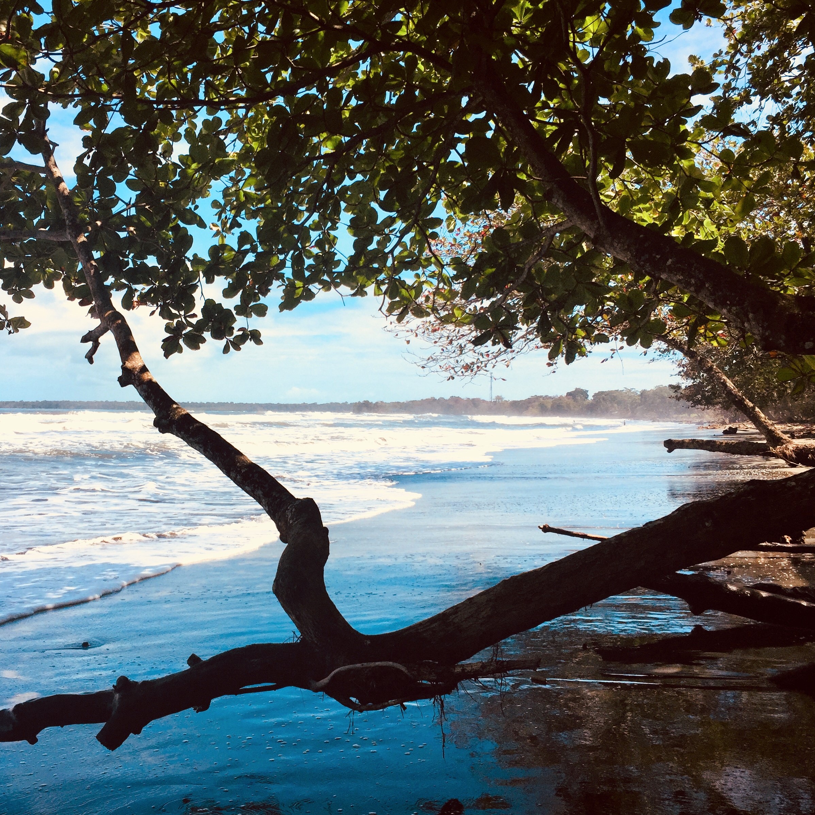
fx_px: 932
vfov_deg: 47.2
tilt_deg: +2.1
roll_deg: -2.0
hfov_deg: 46.8
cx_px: 310
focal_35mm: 35
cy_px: 399
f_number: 2.2
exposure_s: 1/2825
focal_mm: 4.15
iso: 32
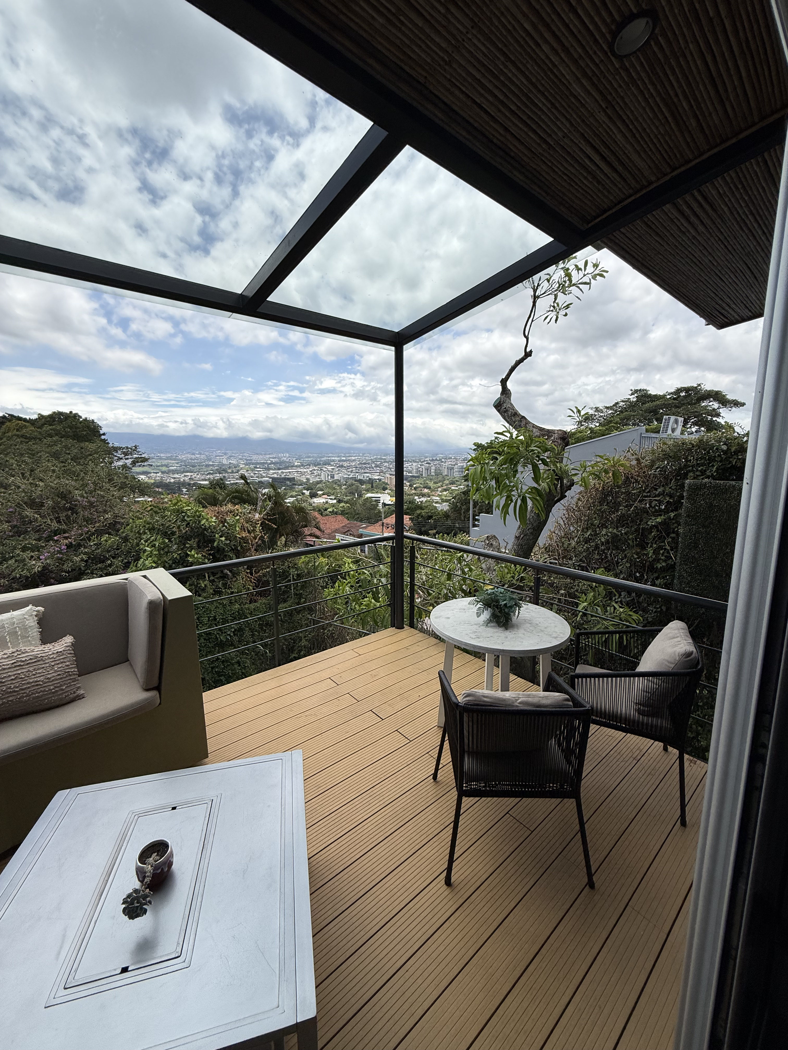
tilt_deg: -7.6
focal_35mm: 14
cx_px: 394
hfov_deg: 85.7
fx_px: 425
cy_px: 525
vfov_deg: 102.1
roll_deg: -0.8
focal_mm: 2.22
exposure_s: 1/3125
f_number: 2.2
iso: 50
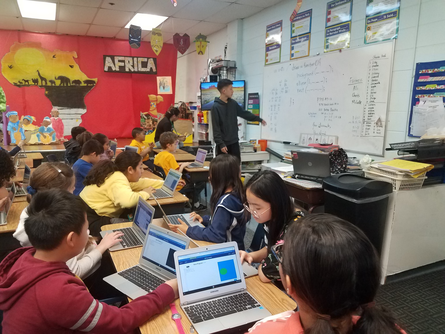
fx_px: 334
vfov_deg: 53.1
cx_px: 222
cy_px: 167
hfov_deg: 67.3
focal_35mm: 26
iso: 160
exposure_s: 1/40
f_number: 1.7
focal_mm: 4.2
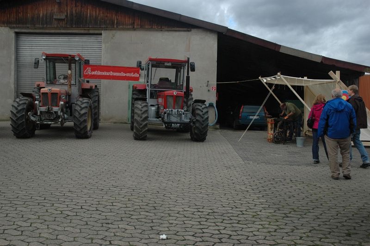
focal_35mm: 36
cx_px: 185
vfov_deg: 36.8
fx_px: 370
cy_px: 123
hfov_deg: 53.2
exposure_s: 1/250
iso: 400
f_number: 8
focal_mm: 24
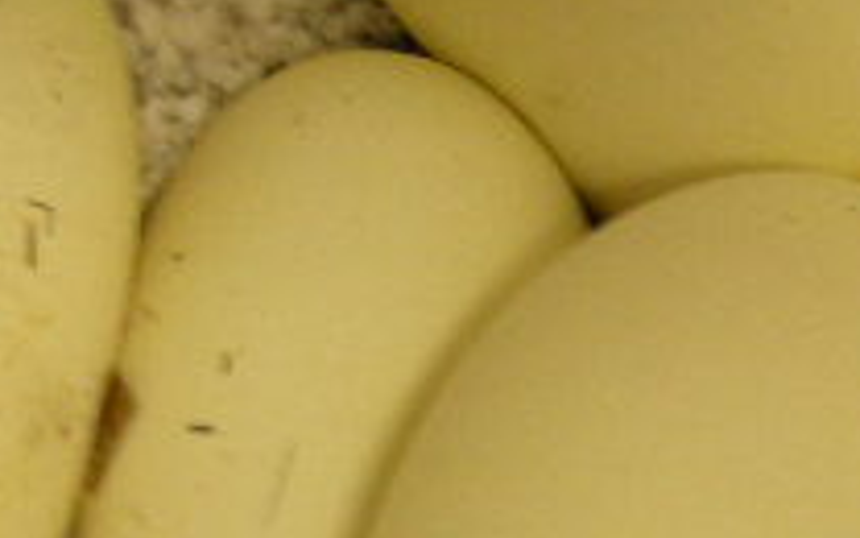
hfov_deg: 16.8
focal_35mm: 124
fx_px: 2906
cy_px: 443
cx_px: 525
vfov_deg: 10.5
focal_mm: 6.3
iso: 200
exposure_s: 1/11
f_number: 3.2
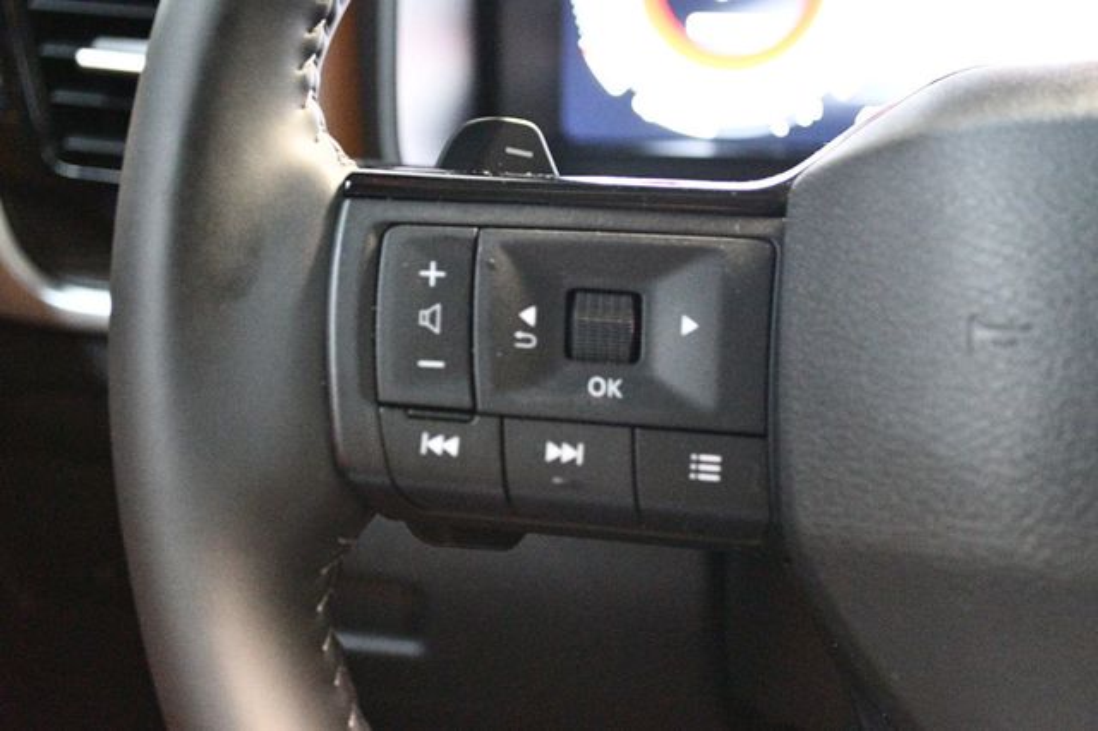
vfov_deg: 23.8
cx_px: 549
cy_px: 366
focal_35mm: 57
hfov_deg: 35.1
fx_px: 1738
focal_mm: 38
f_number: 5
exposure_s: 1/20
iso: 12800
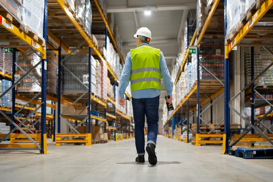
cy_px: 91
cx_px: 136
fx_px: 265
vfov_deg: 37.8
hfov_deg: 54.4
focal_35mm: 35
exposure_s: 1/400
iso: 1250
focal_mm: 35
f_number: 1.4
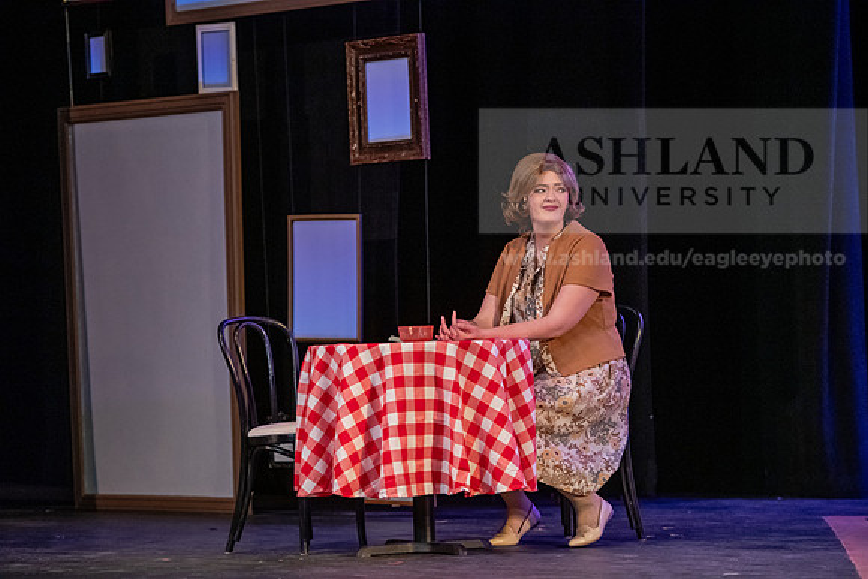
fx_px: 3376
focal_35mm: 140
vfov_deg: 9.8
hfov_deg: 14.7
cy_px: 290
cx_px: 434
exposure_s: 1/200
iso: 3200
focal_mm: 140
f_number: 3.2
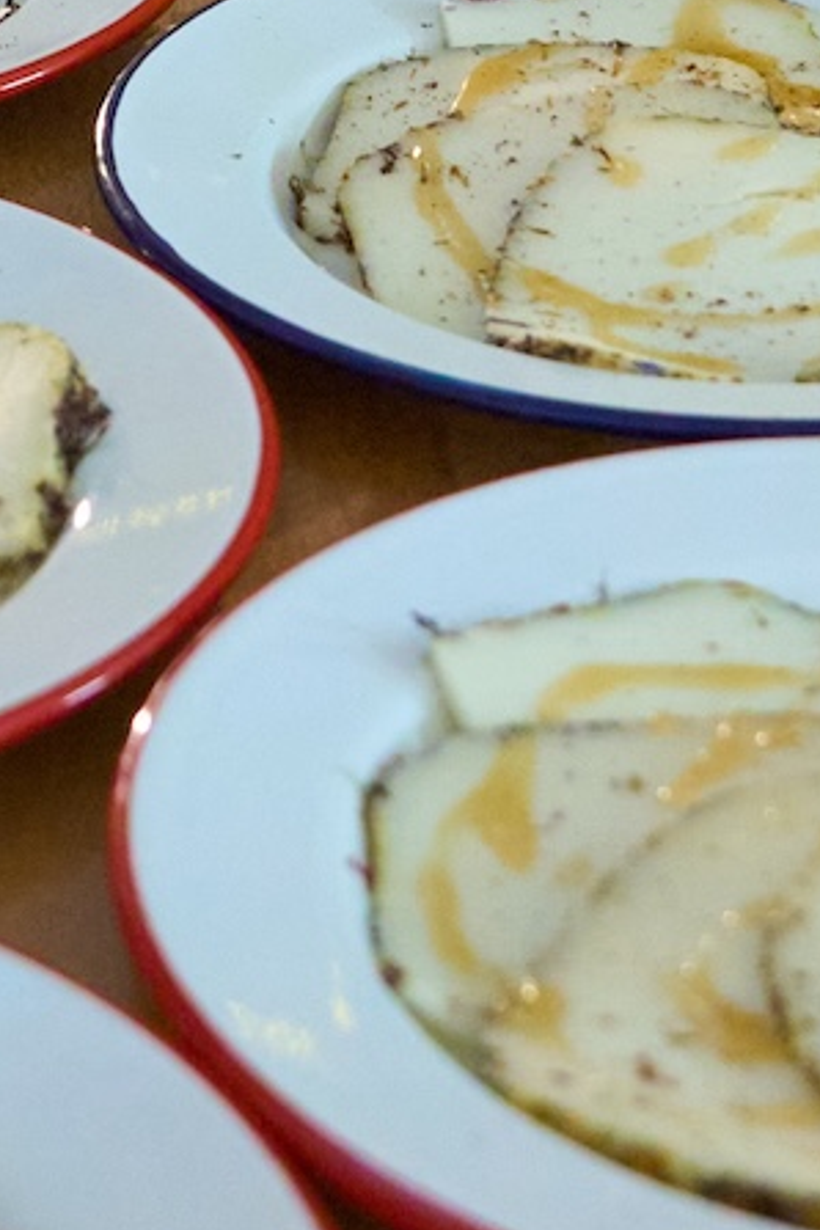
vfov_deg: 15.2
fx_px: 4407
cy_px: -347
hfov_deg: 10.6
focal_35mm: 129
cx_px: 129
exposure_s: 1/125
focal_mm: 30
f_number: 4.5
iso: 8000
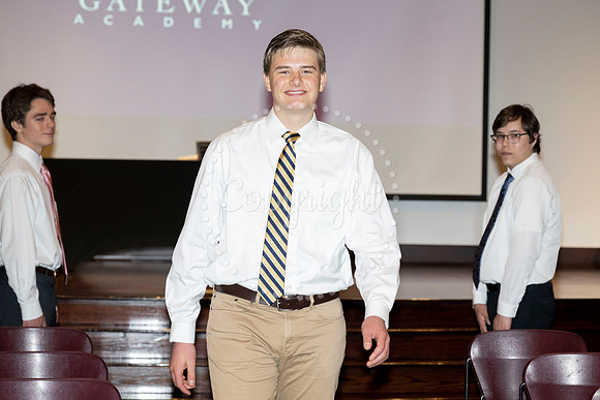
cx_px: 352
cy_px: 200
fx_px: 2346
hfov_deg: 14.6
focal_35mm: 141
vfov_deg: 9.8
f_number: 5.6
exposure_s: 1/100
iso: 800
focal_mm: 120
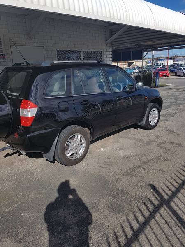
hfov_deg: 53.1
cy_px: 124
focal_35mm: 26
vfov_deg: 67.3
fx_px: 185
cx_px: 92
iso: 40
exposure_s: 1/3552
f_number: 1.7
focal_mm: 4.2
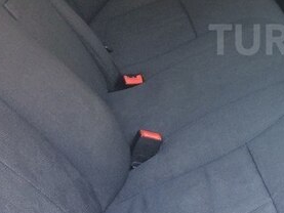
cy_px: 39
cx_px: 314
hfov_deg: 26.0
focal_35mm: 69
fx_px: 566
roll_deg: -3.7
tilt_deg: -29.5
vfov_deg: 21.0
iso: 80
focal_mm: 4.15
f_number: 2.2
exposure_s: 1/33
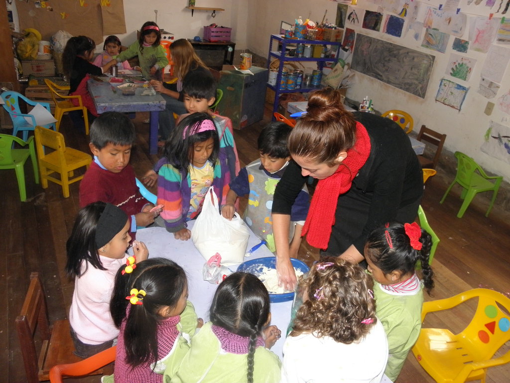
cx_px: 255
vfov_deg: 49.7
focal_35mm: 28
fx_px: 413
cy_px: 192
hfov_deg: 63.4
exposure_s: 1/30
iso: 200
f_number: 3.5
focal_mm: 5
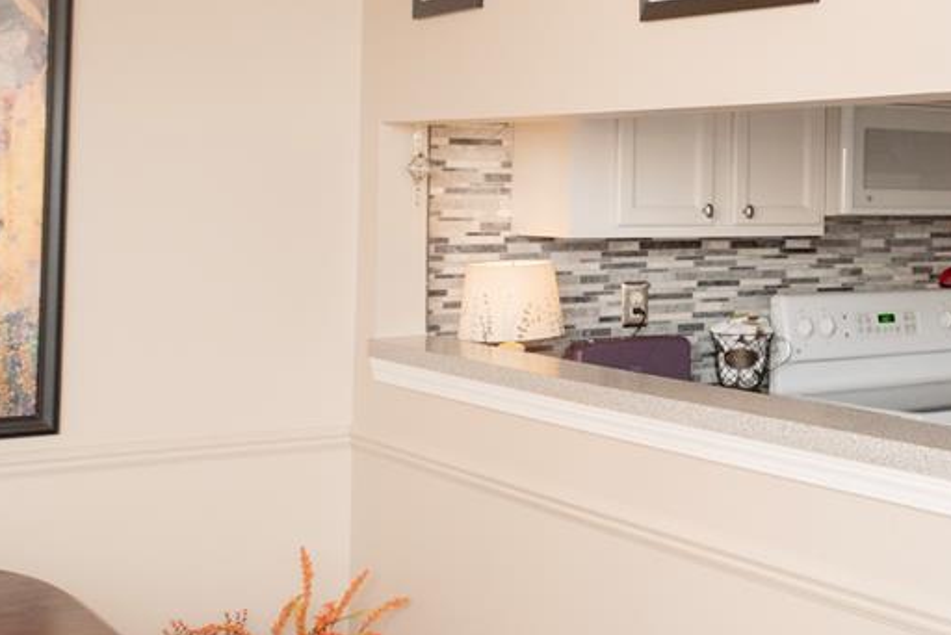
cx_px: 916
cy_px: 144
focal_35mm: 62
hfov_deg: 30.4
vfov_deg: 21.7
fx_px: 1639
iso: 800
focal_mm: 31
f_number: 5.6
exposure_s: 1/200
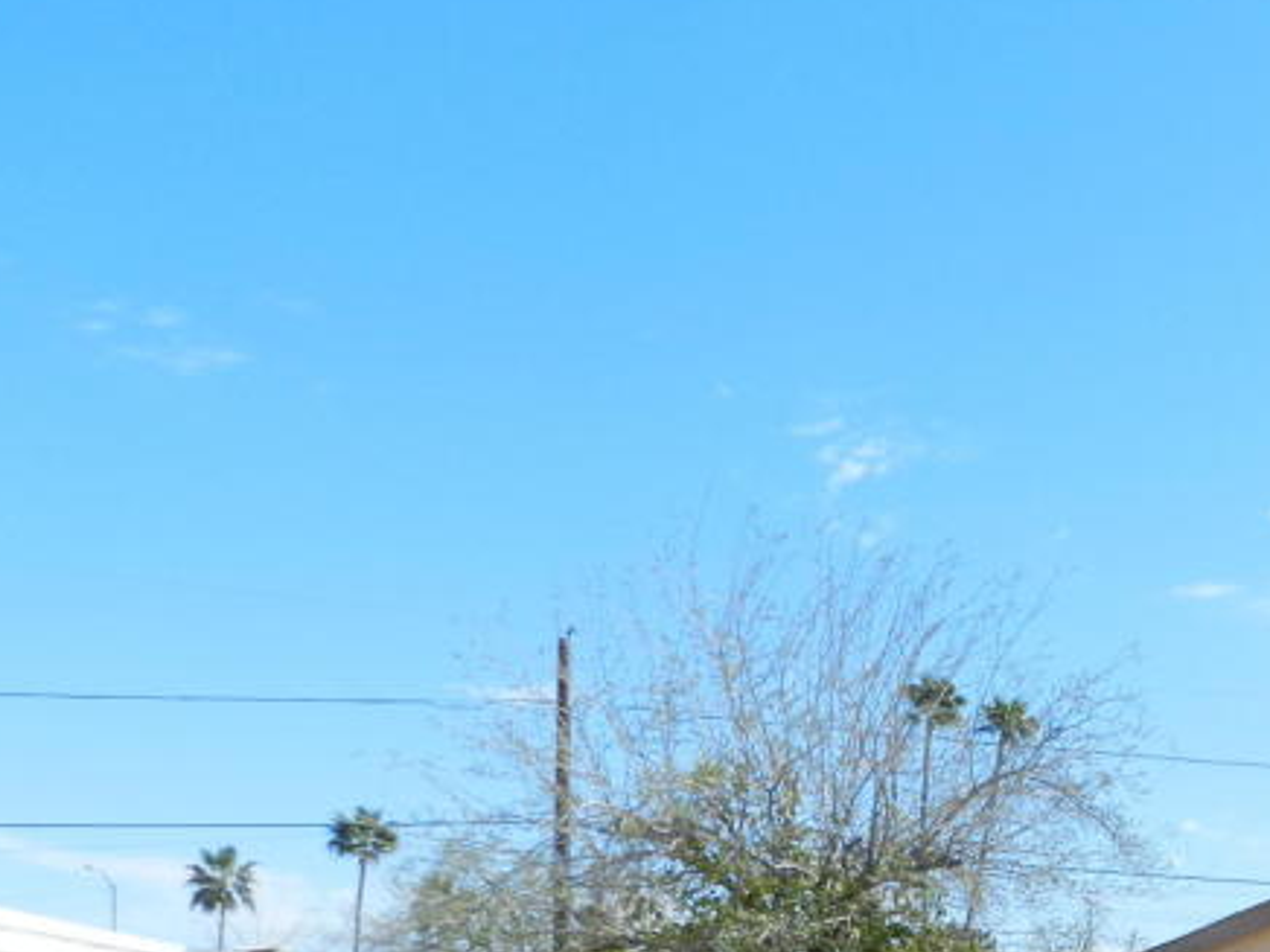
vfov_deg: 24.8
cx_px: 1352
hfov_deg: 31.9
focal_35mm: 54
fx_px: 1981
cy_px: 1098
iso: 160
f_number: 4
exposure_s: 1/1000
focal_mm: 4
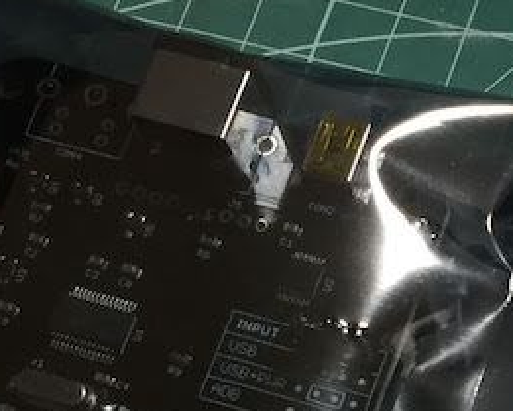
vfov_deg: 13.3
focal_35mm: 111
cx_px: 572
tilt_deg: -71.3
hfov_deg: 16.7
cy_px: 551
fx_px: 1686
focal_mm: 4.15
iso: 64
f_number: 2.2
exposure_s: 1/30
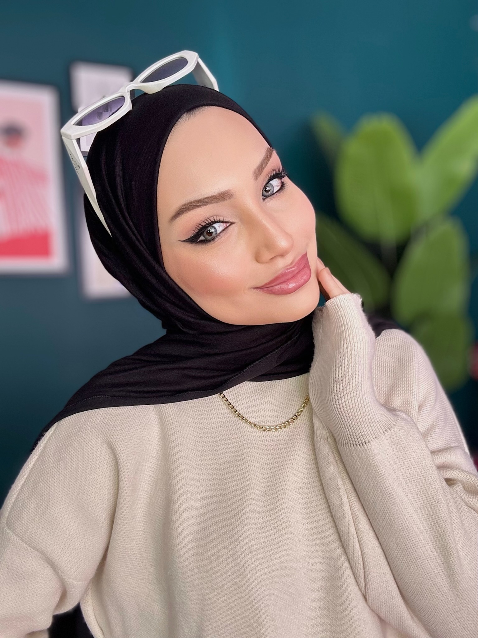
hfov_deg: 46.8
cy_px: 319
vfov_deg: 60.0
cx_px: 239
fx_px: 552
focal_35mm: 30
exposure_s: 1/117
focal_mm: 2.69
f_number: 1.9
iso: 80
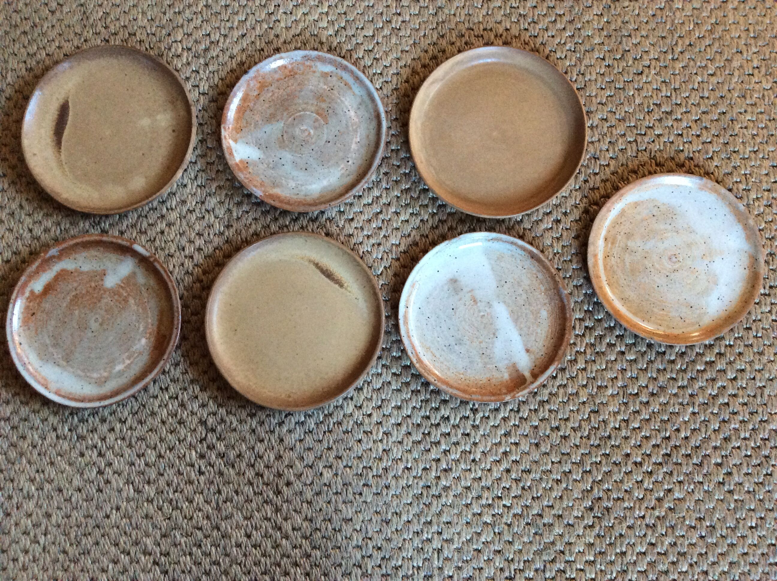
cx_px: 388
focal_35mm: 32
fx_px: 717
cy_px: 290
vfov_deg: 44.1
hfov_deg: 56.9
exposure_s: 1/25
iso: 250
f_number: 2.4
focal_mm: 3.3
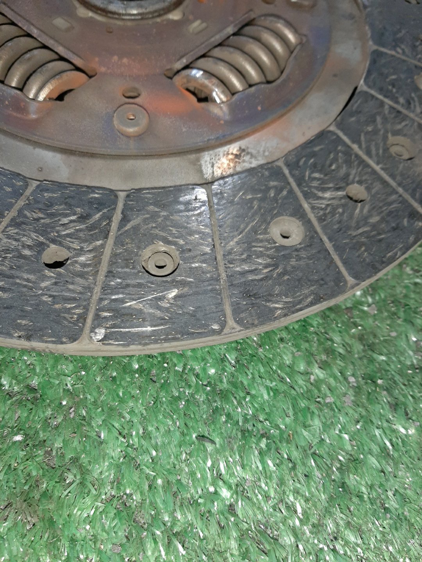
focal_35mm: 26
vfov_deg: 67.3
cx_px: 211
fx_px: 423
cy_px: 281
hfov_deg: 53.1
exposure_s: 1/50
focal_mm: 3.93
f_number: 1.7
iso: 131
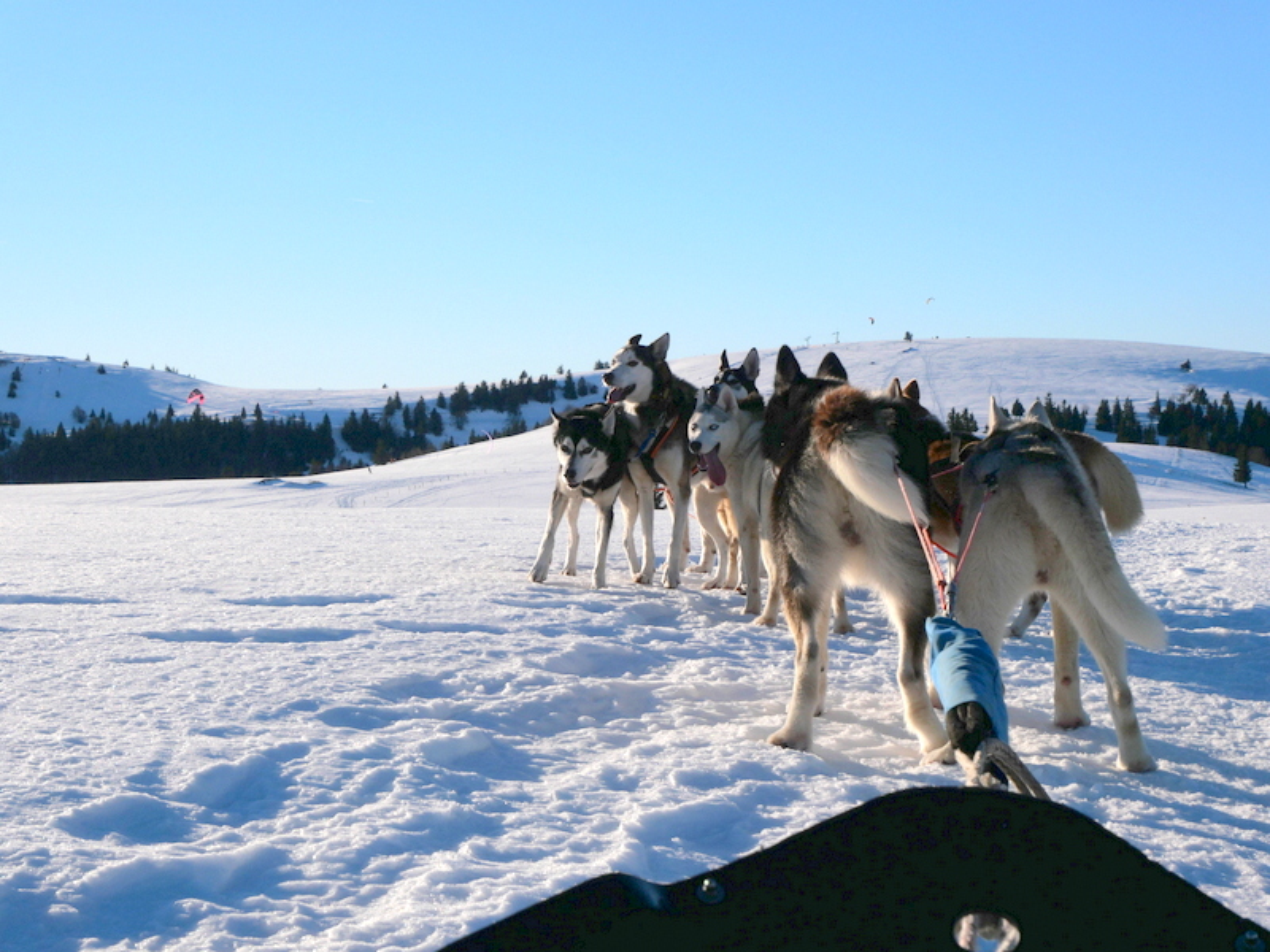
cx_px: 635
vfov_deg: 22.9
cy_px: 476
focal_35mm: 64
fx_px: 2348
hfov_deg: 30.3
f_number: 11
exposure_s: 1/1000
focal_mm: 32
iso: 200
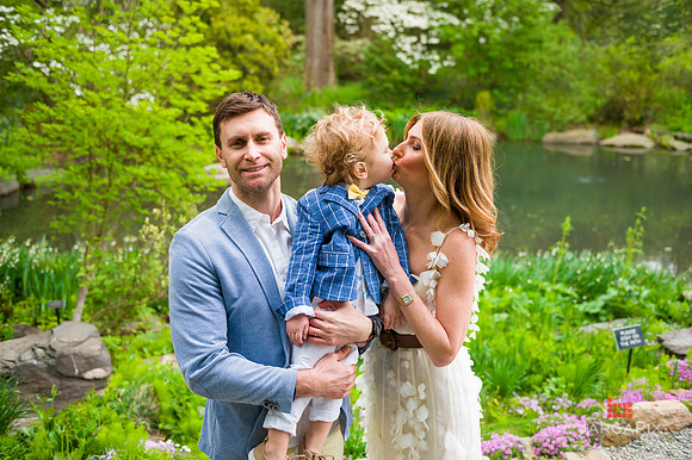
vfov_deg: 37.8
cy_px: 230
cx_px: 346
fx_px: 672
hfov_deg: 54.5
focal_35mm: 35
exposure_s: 1/320
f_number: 3.5
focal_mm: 35
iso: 200
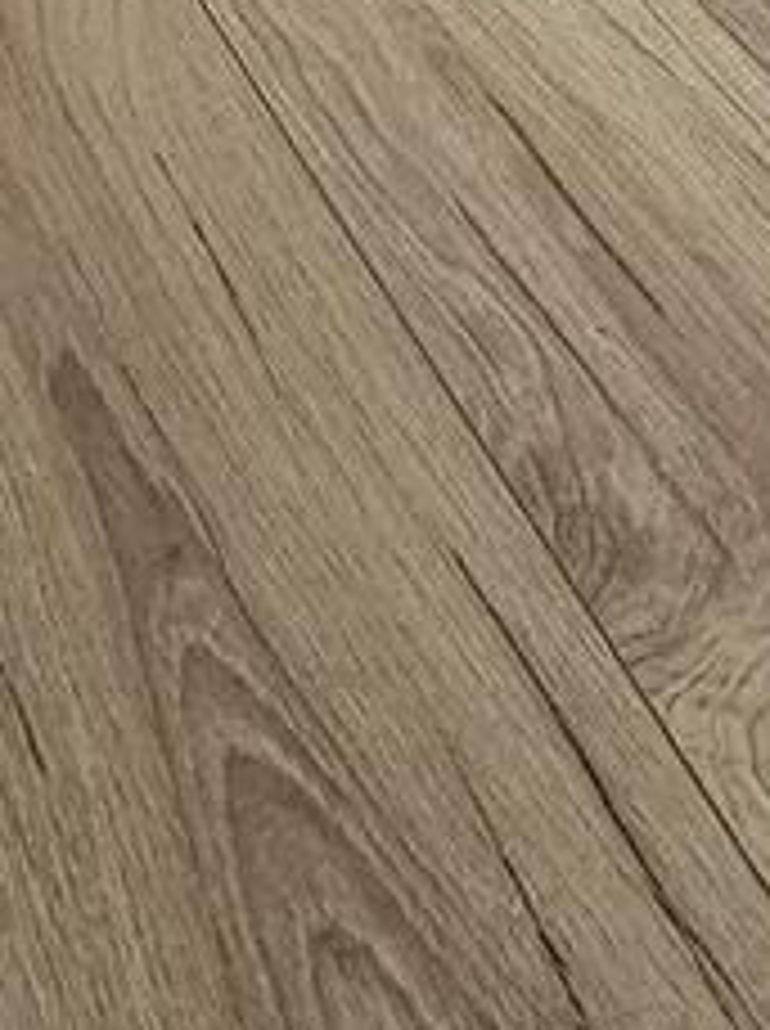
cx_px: 288
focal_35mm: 91
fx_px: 2707
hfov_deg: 16.2
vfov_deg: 16.1
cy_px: -1106
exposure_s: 1/50
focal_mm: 2.2
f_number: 2.2
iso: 200
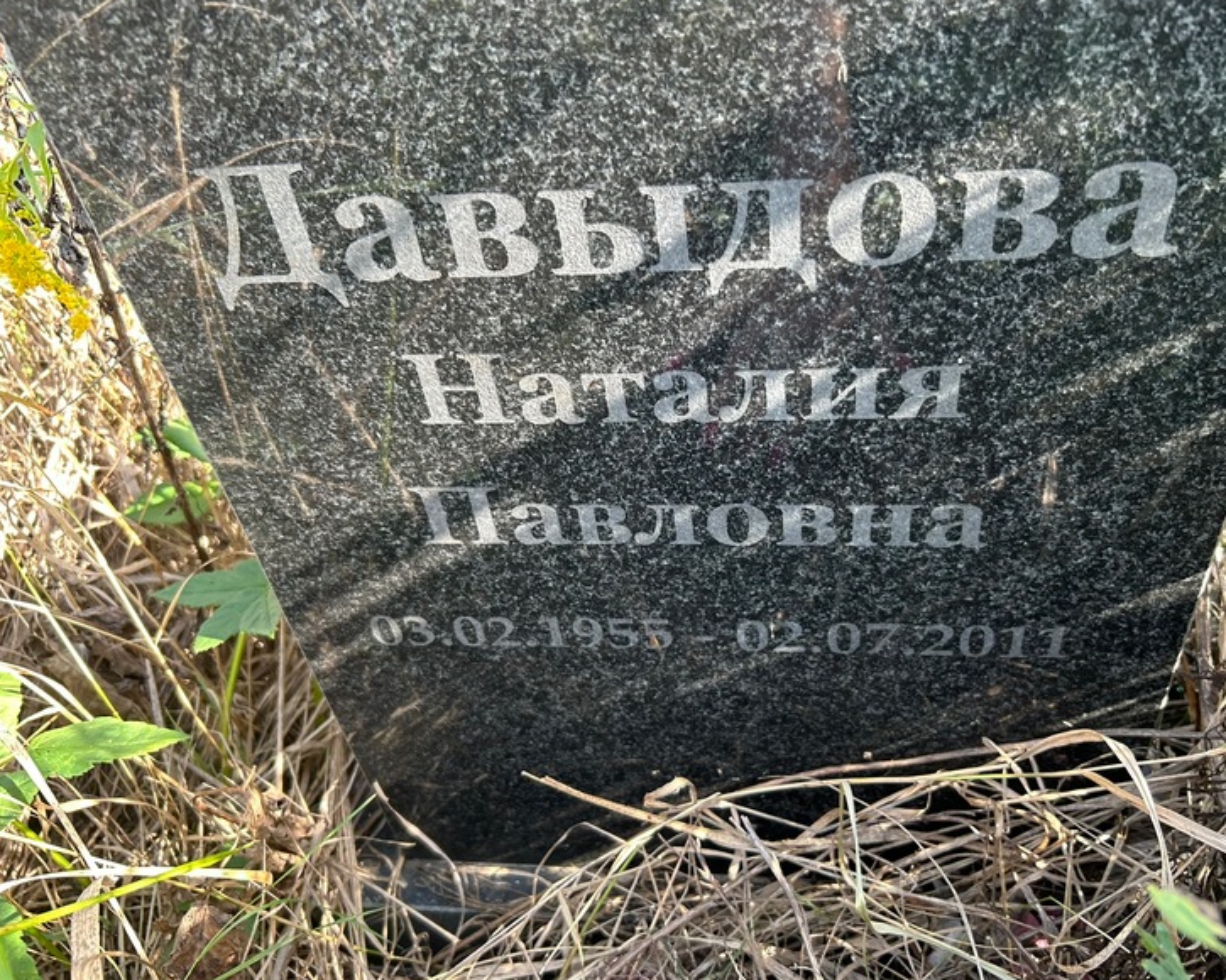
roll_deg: +6.1
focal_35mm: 28
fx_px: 1016
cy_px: 483
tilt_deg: -44.4
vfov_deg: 51.5
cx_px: 670
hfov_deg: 62.1
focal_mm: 5.7
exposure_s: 1/121
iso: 50
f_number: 1.5
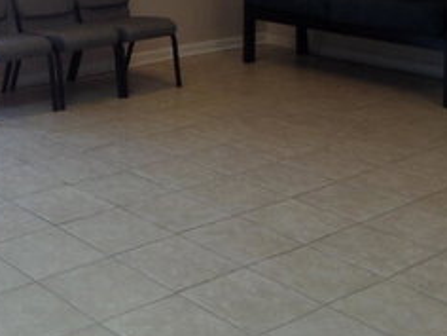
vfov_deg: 21.2
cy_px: -51
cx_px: 4
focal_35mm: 65
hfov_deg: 28.1
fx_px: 839
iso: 100
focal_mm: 4
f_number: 3.2
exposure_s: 1/60
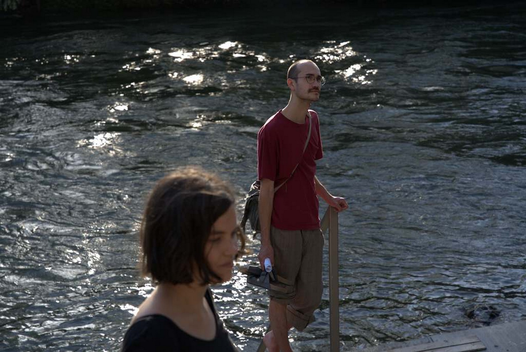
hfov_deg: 28.8
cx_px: 263
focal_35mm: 70
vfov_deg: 19.5
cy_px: 176
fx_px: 1023
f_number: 6.3
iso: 100
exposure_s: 1/160
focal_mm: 70
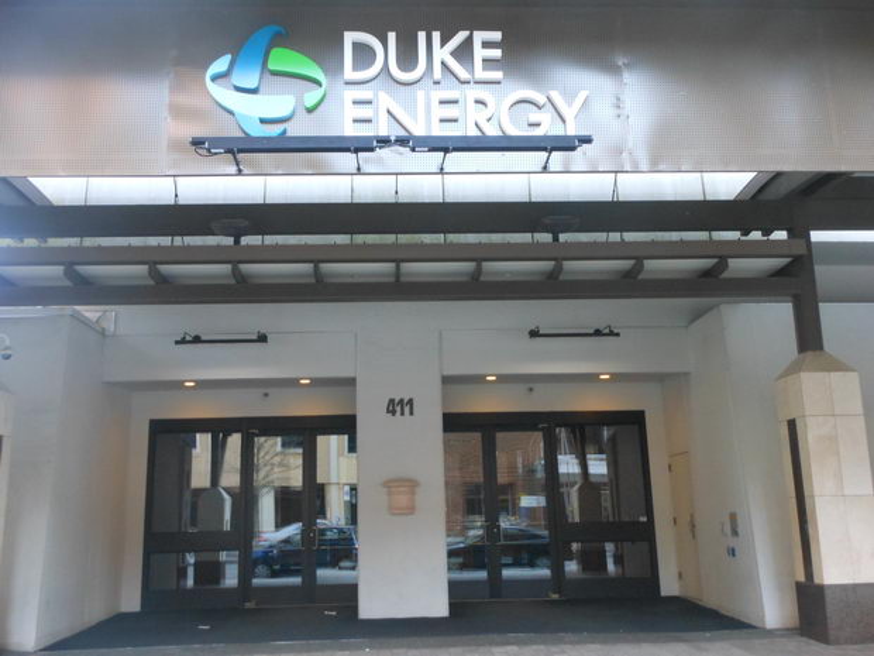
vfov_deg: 42.9
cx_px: 437
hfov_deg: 55.4
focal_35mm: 33
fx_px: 833
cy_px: 328
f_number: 4
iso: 400
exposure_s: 1/50
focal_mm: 5.9
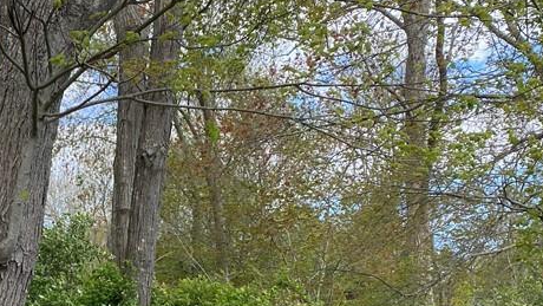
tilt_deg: +2.4
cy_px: 318
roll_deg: +0.0
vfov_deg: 18.5
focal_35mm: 63
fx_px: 907
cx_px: 126
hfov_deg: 32.6
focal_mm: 4.25
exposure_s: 1/772
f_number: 1.8
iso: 32
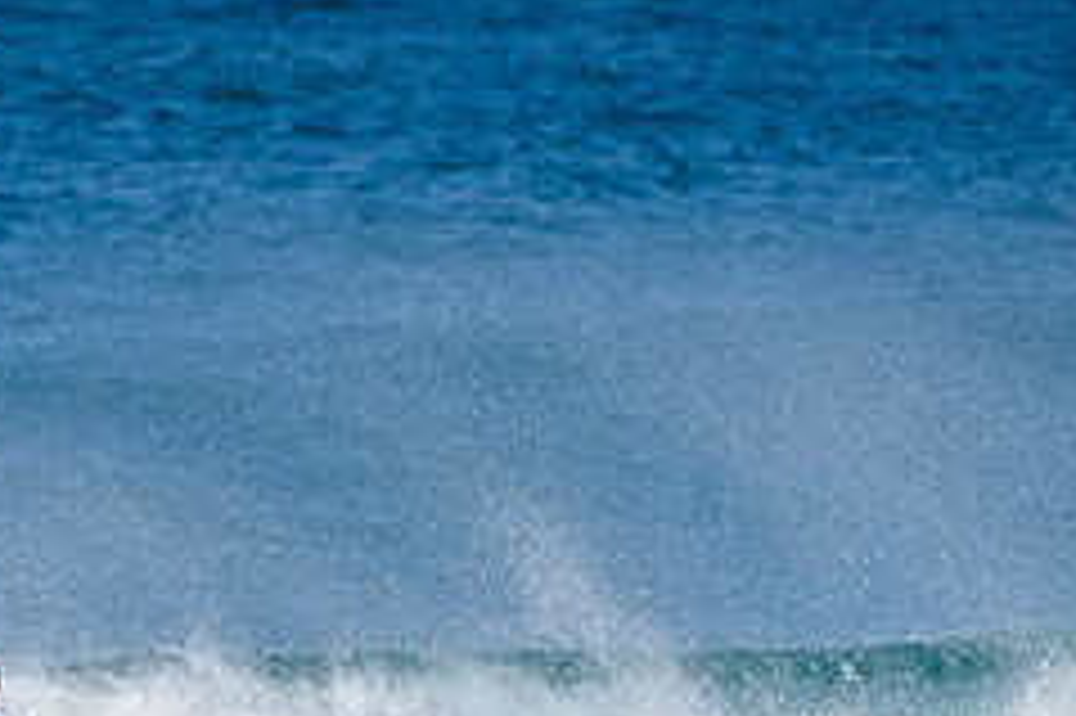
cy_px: 795
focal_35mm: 1488
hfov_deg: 1.4
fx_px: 44443
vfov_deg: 0.9
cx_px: -82
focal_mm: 500
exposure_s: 1/2000
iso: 125
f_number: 5.6
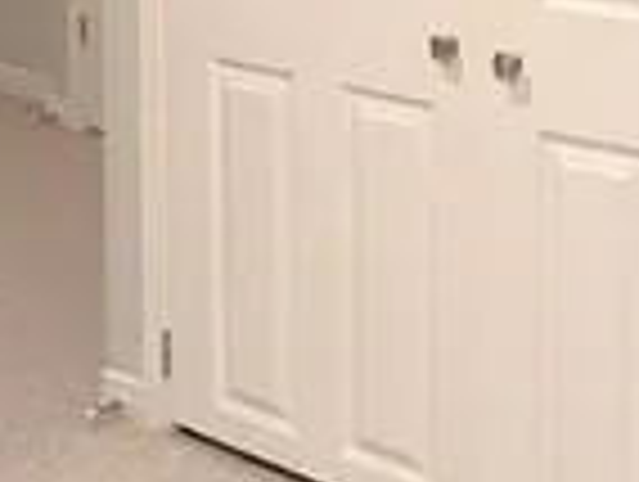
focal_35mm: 86
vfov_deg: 16.4
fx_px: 1590
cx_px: 596
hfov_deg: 22.1
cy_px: -122
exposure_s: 1/15
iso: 89
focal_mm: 2.02
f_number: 1.7
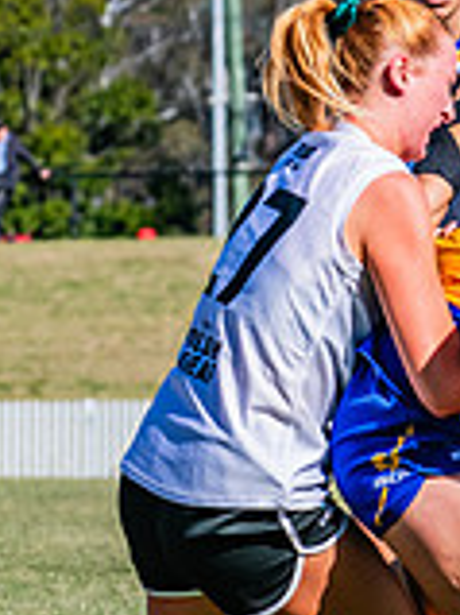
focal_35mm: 678
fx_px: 12029
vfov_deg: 2.9
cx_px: 649
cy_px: 439
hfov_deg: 2.2
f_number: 11
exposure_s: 1/1250
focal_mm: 170
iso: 640
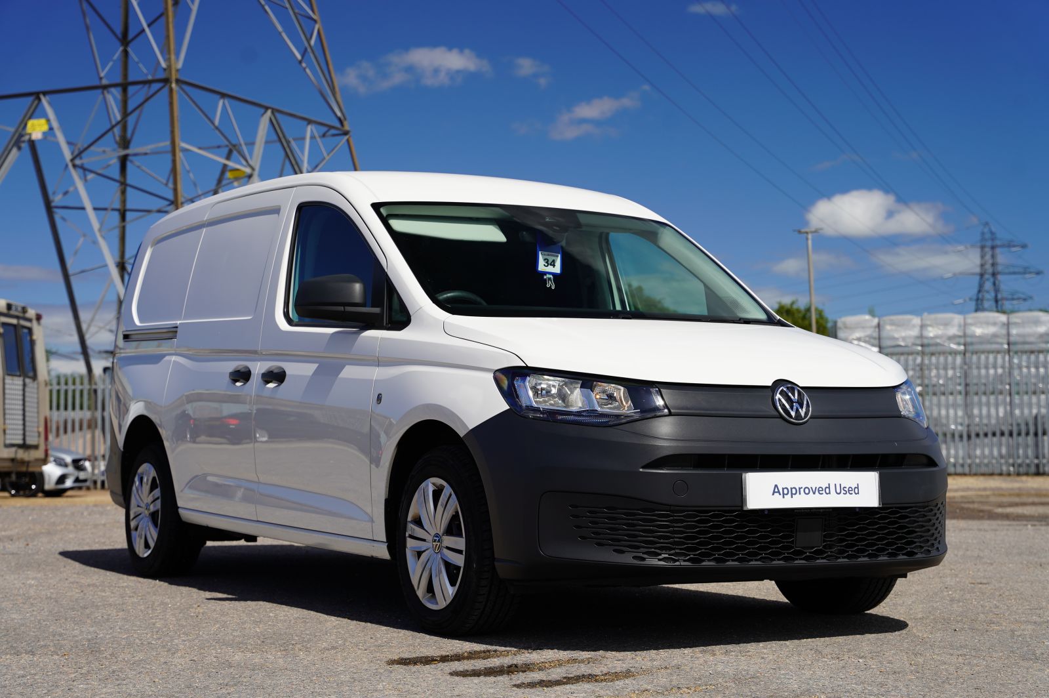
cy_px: 349
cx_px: 524
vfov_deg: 21.4
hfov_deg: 31.8
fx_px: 1843
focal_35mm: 63
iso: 100
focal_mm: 63.3
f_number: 5
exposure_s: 1/500
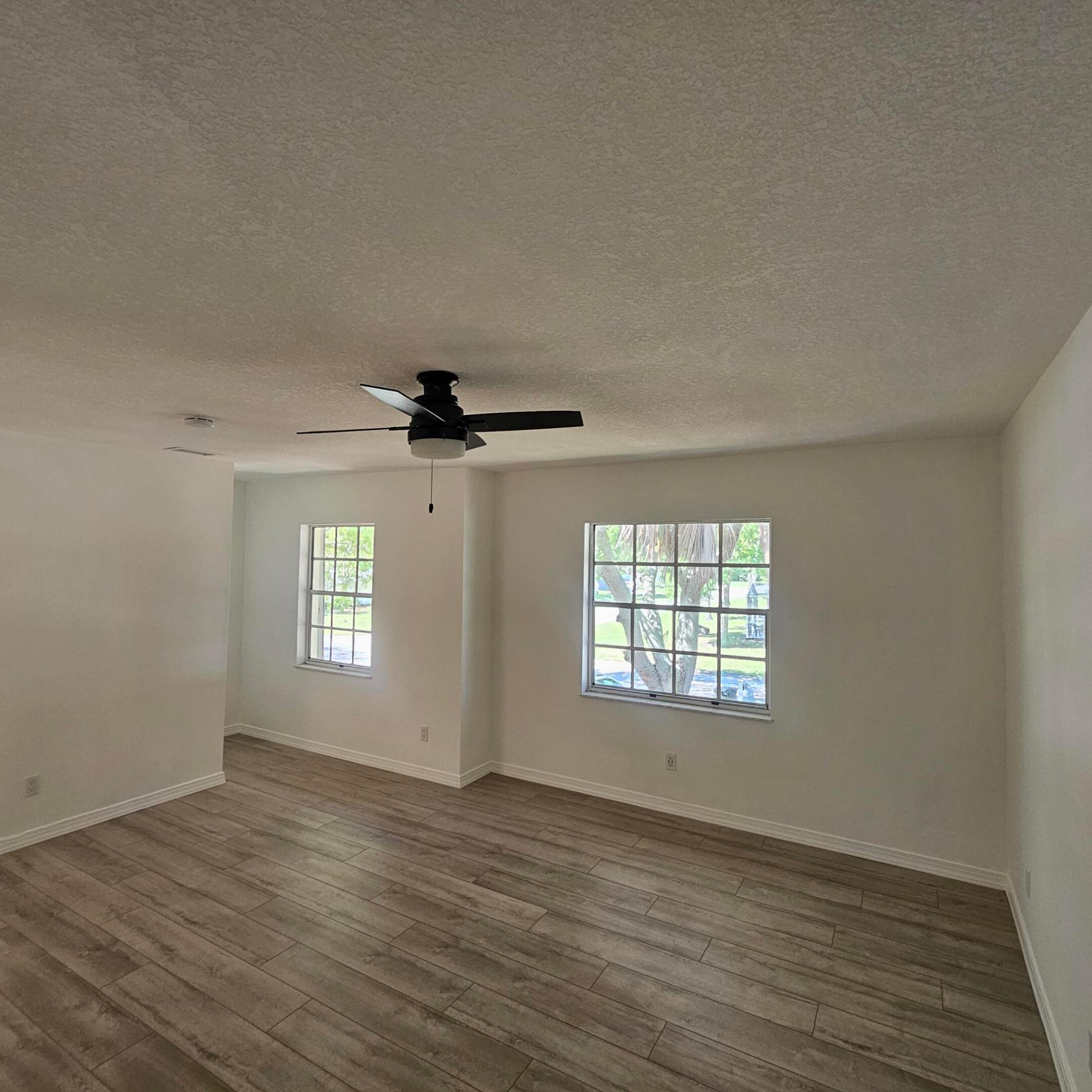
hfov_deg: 87.4
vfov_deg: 87.4
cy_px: 540
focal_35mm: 16
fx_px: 571
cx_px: 529
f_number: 2.2
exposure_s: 1/60
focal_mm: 2.2
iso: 125
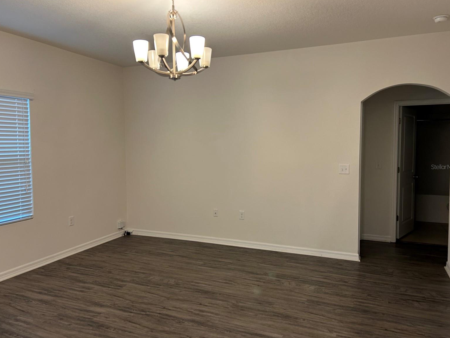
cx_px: 225
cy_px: 167
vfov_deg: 51.4
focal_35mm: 27
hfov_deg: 65.3
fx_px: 351
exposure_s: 1/60
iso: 160
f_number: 1.5
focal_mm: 5.7
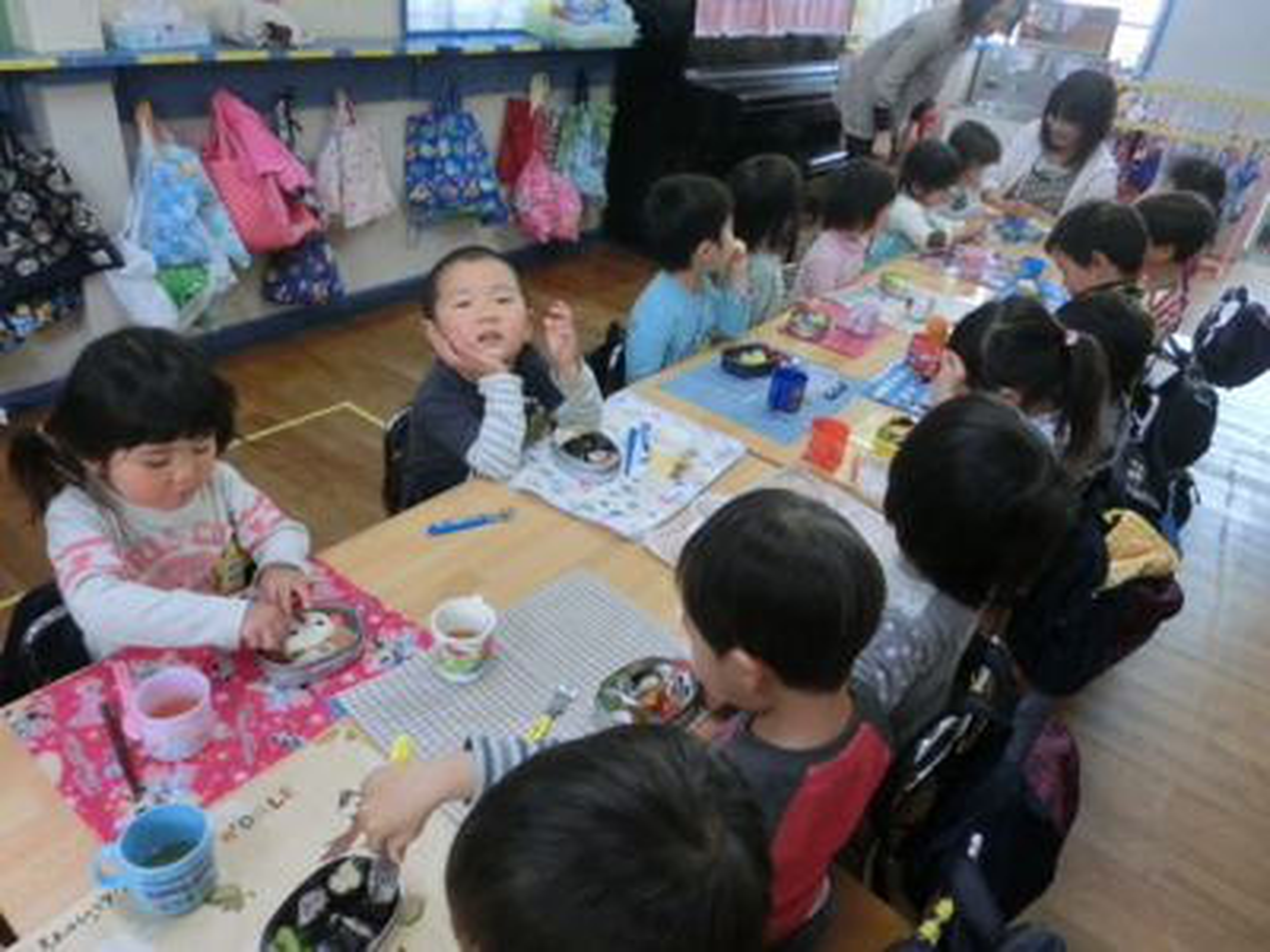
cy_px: 476
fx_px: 881
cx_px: 635
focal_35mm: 24
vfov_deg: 56.8
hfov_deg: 71.6
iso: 400
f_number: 3
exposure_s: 1/125
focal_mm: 4.24
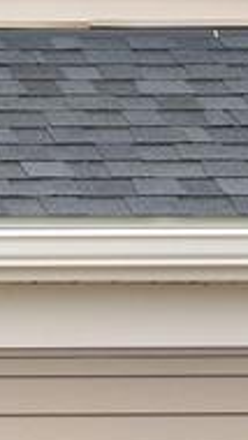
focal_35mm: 316
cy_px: 332
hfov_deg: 3.7
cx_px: -686
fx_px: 3691
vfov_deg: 6.8
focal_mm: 28
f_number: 7.1
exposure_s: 1/125
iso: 320
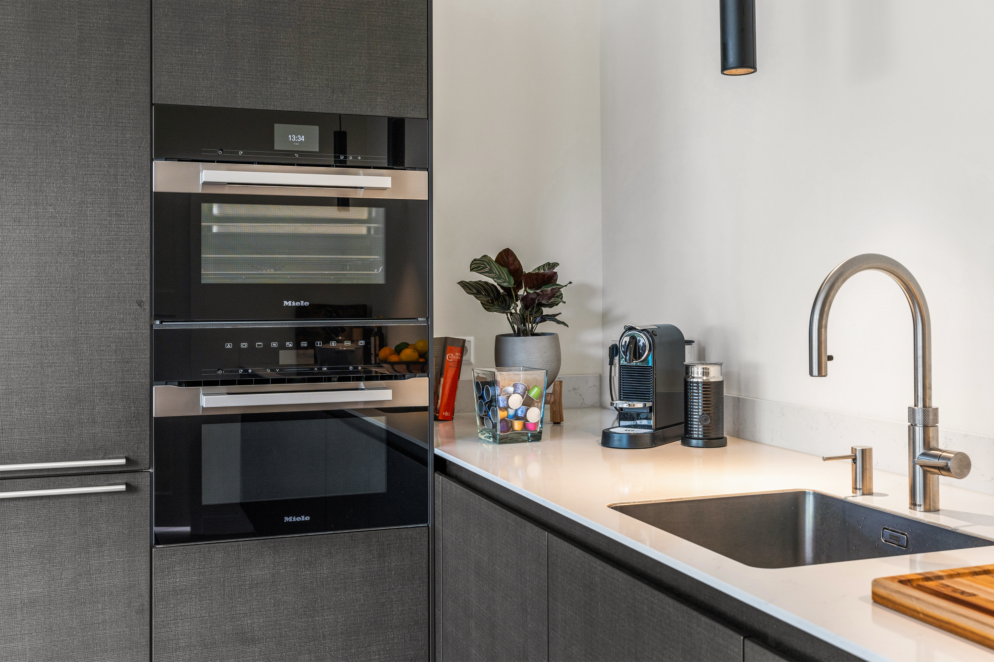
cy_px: 331
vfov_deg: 35.1
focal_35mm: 38
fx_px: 1049
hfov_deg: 50.7
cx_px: 497
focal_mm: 38
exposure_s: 1/20
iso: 160
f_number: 7.1
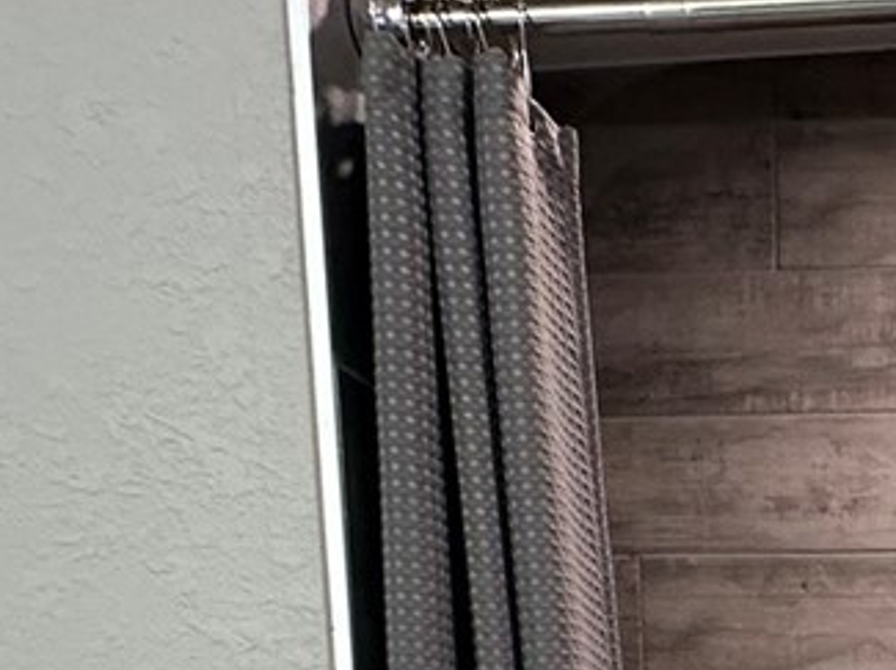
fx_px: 1784
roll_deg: -0.6
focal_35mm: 69
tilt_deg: -10.3
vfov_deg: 16.5
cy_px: 1321
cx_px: 1094
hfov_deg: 25.2
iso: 200
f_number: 2.2
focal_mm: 2.22
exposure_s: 1/60
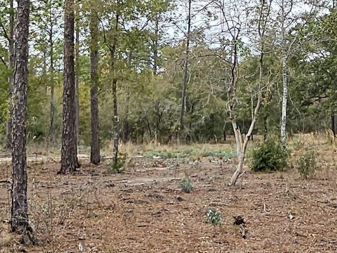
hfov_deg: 28.8
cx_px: 222
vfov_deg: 21.5
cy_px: 24
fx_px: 653
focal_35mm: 67
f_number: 2.2
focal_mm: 1.74
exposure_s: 1/192
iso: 32
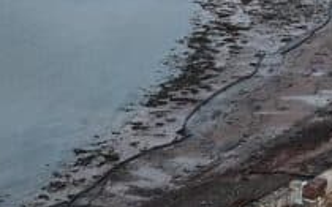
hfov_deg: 16.6
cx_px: 36
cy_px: 326
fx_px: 1121
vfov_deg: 10.2
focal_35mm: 124
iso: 110
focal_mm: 12.29
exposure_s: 1/60
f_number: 2.8
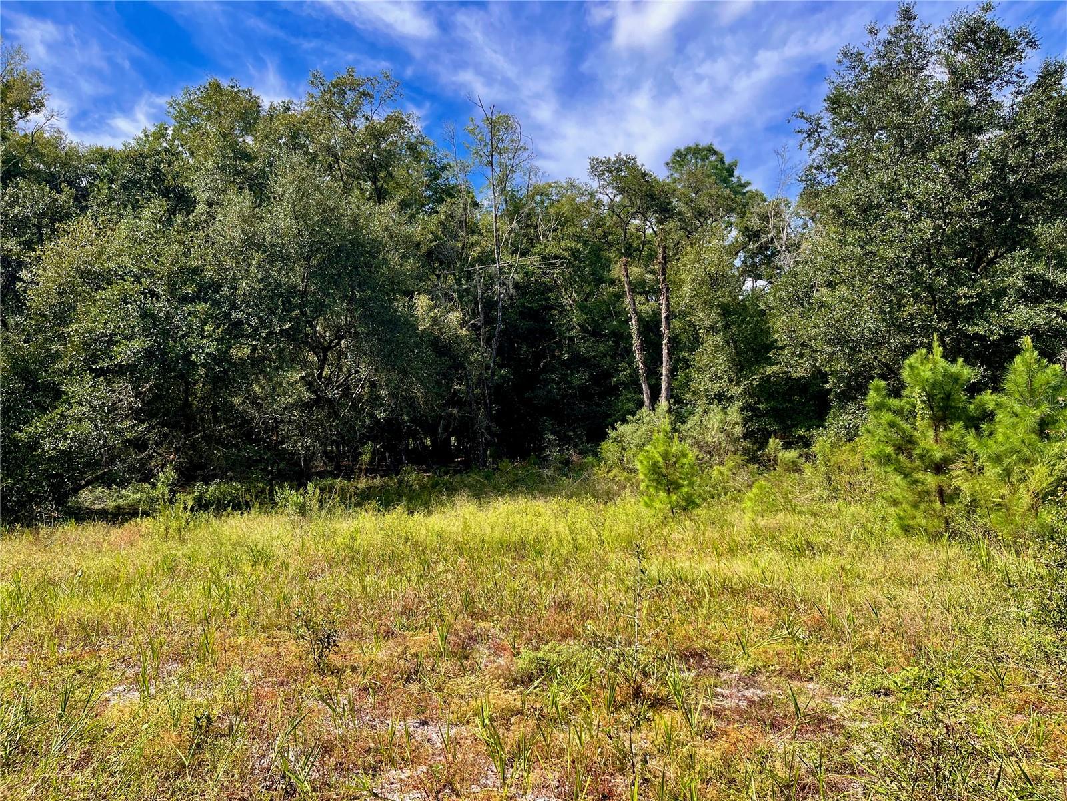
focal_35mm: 26
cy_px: 400
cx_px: 534
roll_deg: +1.5
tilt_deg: +2.2
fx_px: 801
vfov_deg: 53.1
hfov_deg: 67.3
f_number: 1.6
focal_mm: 5.1
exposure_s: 1/1252
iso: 50
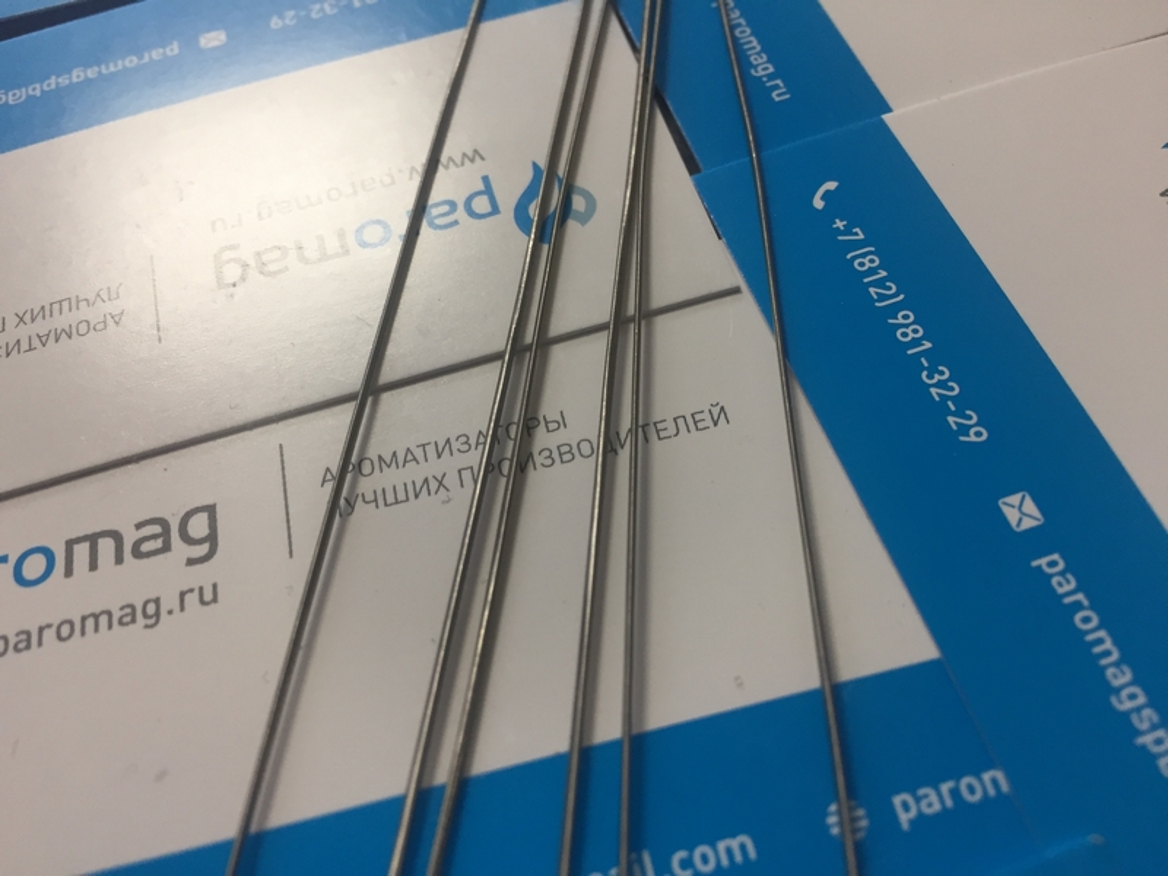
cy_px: 438
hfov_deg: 61.7
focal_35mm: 29
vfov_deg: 48.2
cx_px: 584
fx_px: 979
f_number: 2.2
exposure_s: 1/33
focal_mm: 4.15
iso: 40
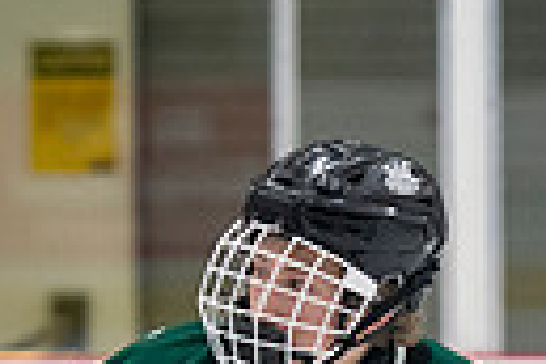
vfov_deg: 1.8
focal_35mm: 762
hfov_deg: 2.7
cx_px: 413
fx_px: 11556
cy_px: 879
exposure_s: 1/640
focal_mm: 120
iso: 2000
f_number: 3.2
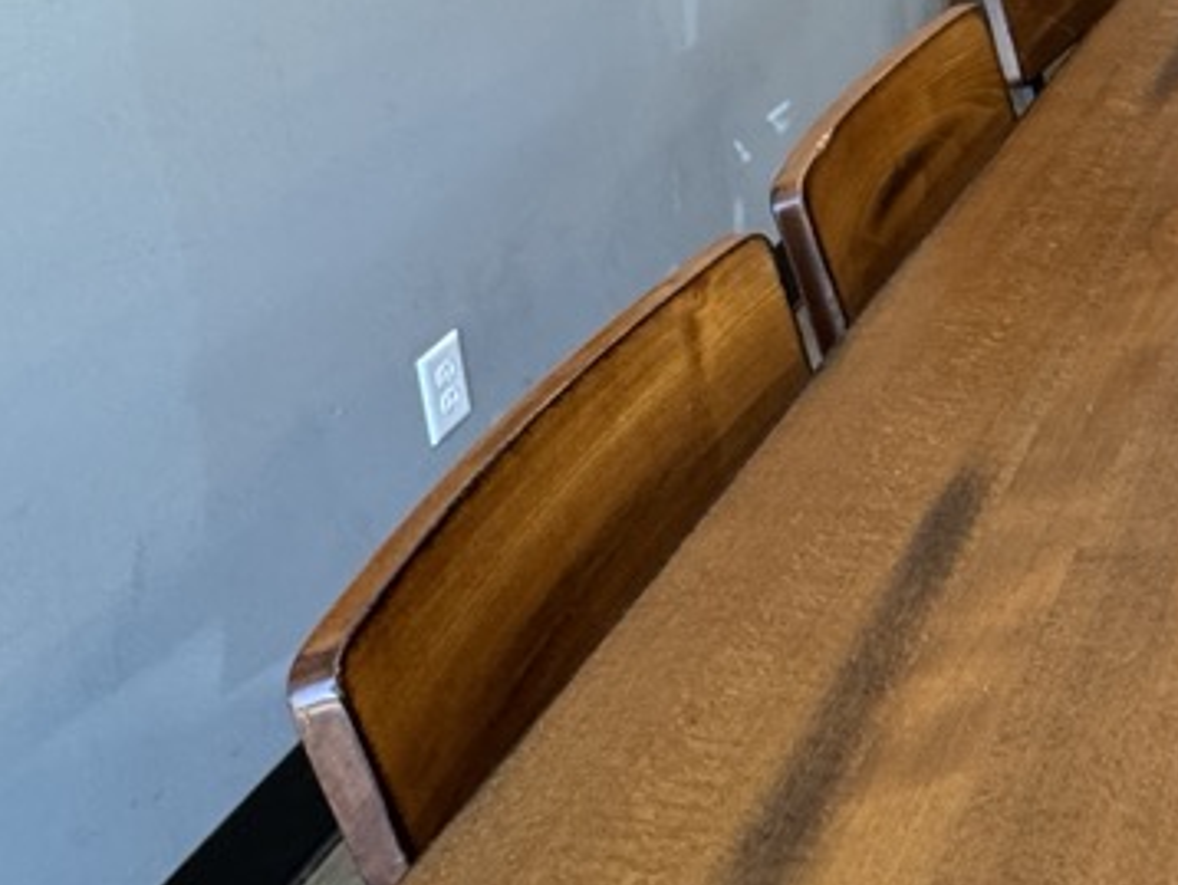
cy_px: -112
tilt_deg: -15.1
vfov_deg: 26.6
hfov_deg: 32.4
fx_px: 1703
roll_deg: +0.1
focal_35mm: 50
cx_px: 1366
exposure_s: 1/60
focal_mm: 2.22
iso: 200
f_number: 2.2
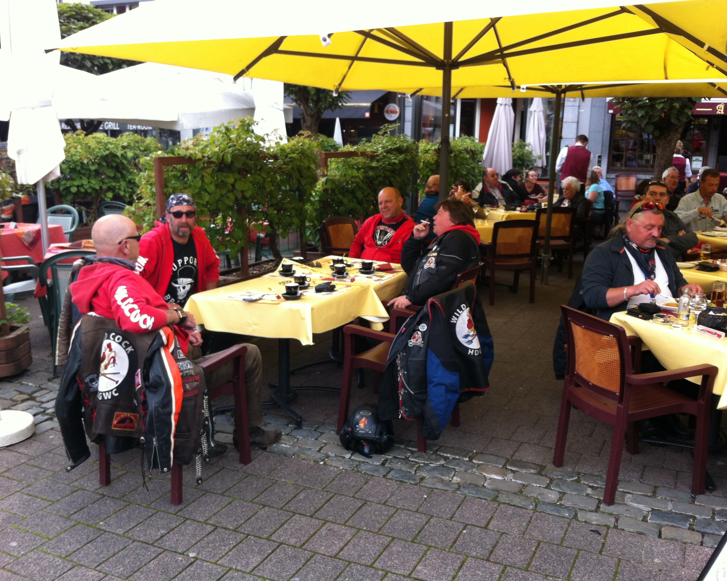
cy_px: 289
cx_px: 364
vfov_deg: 40.1
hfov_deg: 49.1
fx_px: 796
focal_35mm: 37
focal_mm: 3.85
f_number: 2.8
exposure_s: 1/155
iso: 80
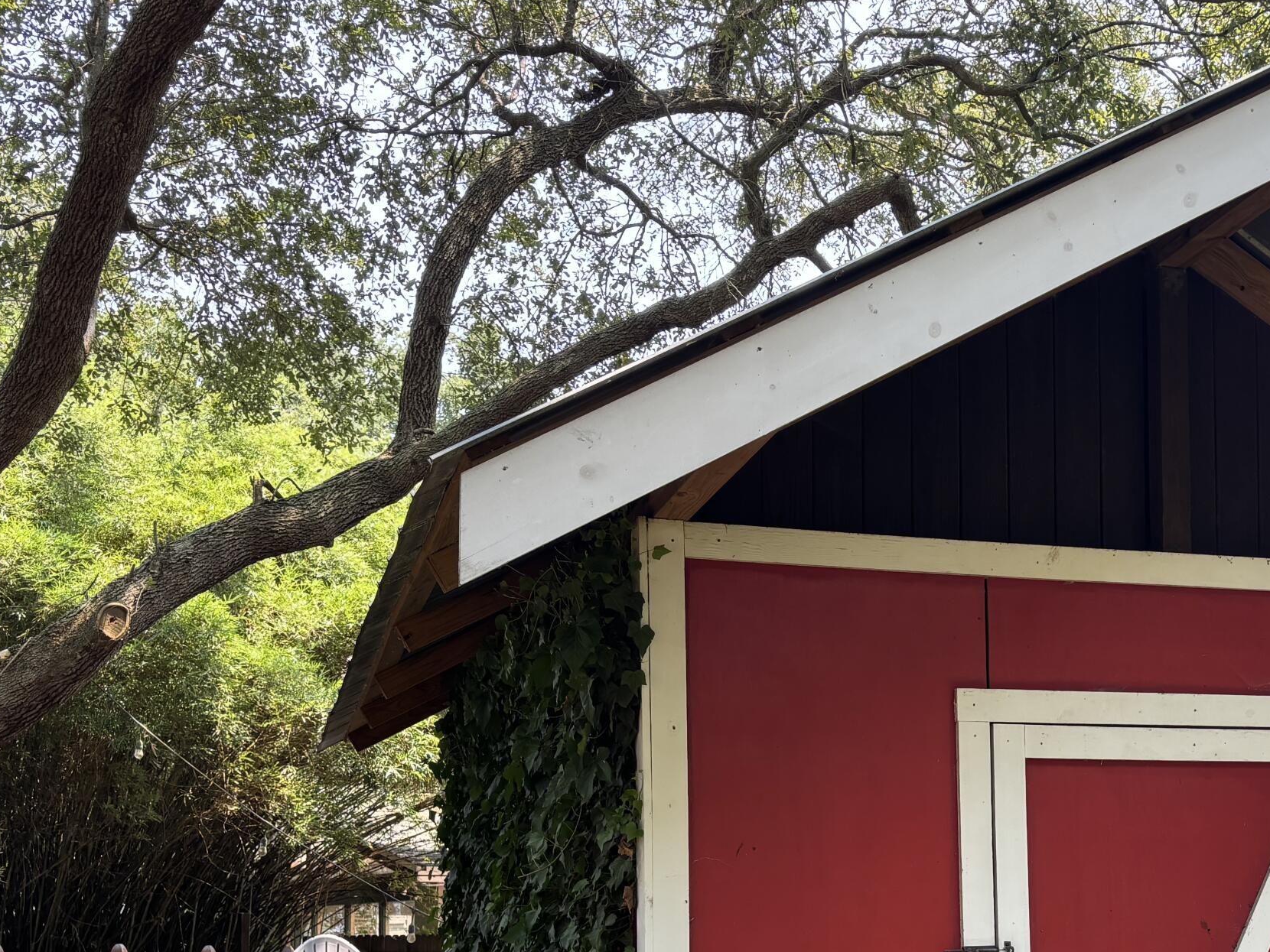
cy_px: 798
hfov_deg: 39.6
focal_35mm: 47
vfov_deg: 30.0
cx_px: 908
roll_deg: +1.2
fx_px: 1724
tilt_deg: +4.5
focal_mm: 5.96
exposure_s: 1/172
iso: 40
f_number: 1.6
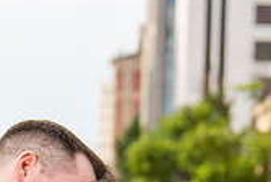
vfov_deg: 6.4
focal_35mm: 215
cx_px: 2
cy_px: 241
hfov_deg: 9.5
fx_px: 1621
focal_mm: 62
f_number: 4
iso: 200
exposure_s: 1/1250
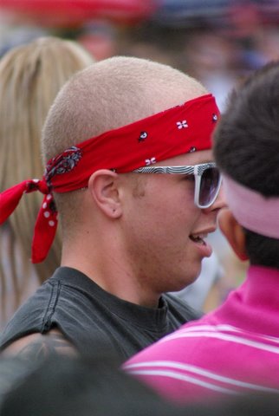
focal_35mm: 450
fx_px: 5208
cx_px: 140
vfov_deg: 4.6
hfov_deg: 3.1
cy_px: 208
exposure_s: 1/125
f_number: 5.8
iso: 1600
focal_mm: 300
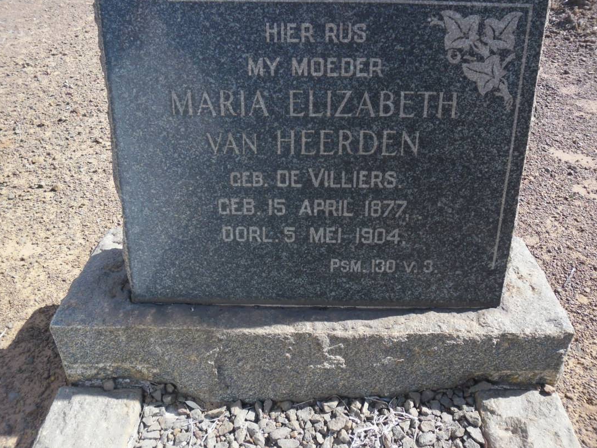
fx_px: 517
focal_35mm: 30
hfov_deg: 60.0
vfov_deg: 46.7
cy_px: 200
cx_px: 303
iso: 80
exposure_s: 1/378
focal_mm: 4.9
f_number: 3.5
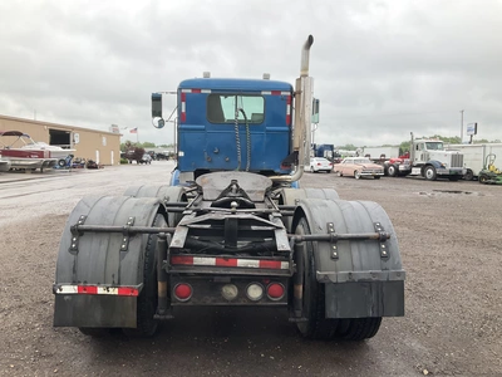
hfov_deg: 61.7
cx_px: 251
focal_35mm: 29
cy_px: 188
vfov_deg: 48.2
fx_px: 421
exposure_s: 1/495
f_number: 1.8
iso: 25
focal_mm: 3
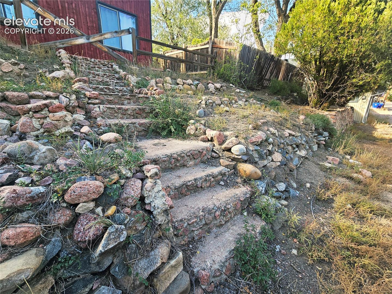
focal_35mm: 13
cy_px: 147
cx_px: 196
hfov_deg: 106.2
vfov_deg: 89.9
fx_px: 147
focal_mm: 2.2
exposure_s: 1/127
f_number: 2.2
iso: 50
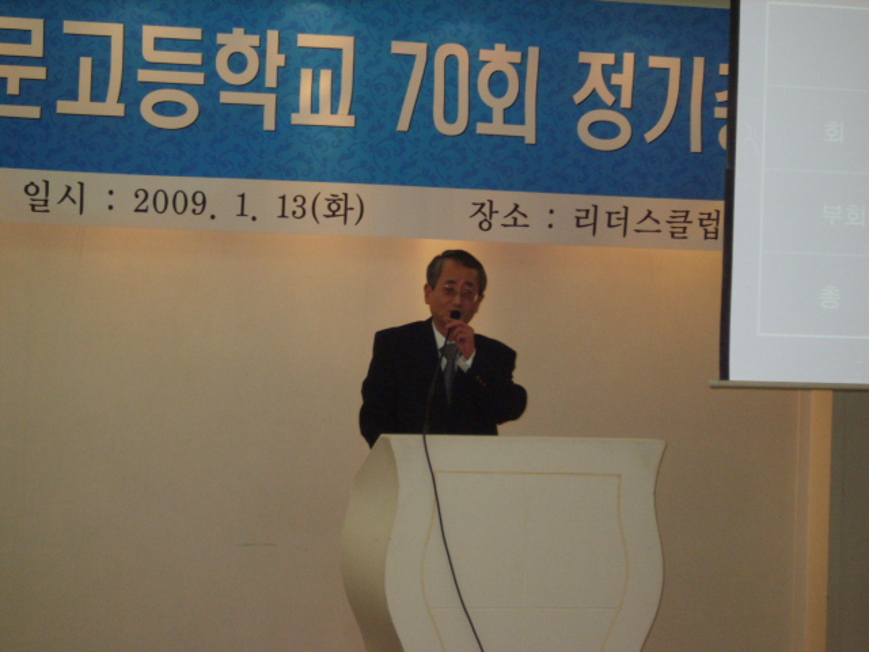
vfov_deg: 14.1
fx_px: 2636
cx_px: 434
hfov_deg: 18.7
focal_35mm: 105
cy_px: 326
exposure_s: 1/60
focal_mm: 22.2
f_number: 5.1
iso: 235
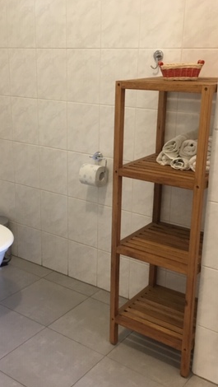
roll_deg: +0.2
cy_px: 192
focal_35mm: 43
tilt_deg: -20.3
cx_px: 79
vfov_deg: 47.3
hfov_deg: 27.6
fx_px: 441
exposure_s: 1/33
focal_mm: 4.15
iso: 125
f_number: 2.2
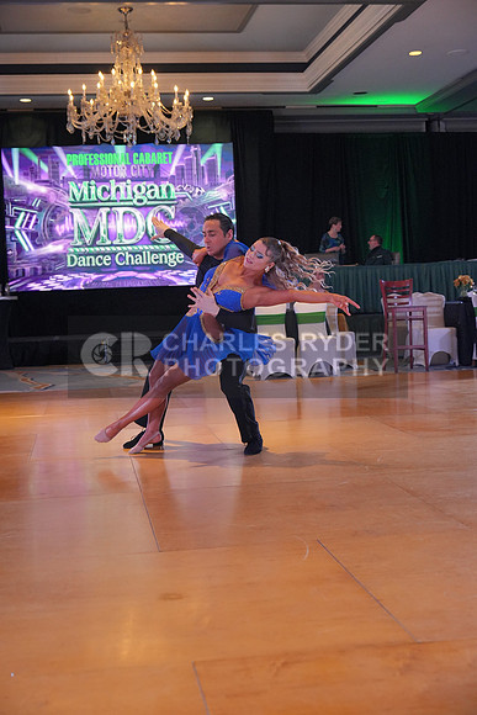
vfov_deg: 39.6
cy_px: 358
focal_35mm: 50
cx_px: 238
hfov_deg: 27.0
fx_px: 993
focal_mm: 50
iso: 3200
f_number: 4
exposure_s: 1/400
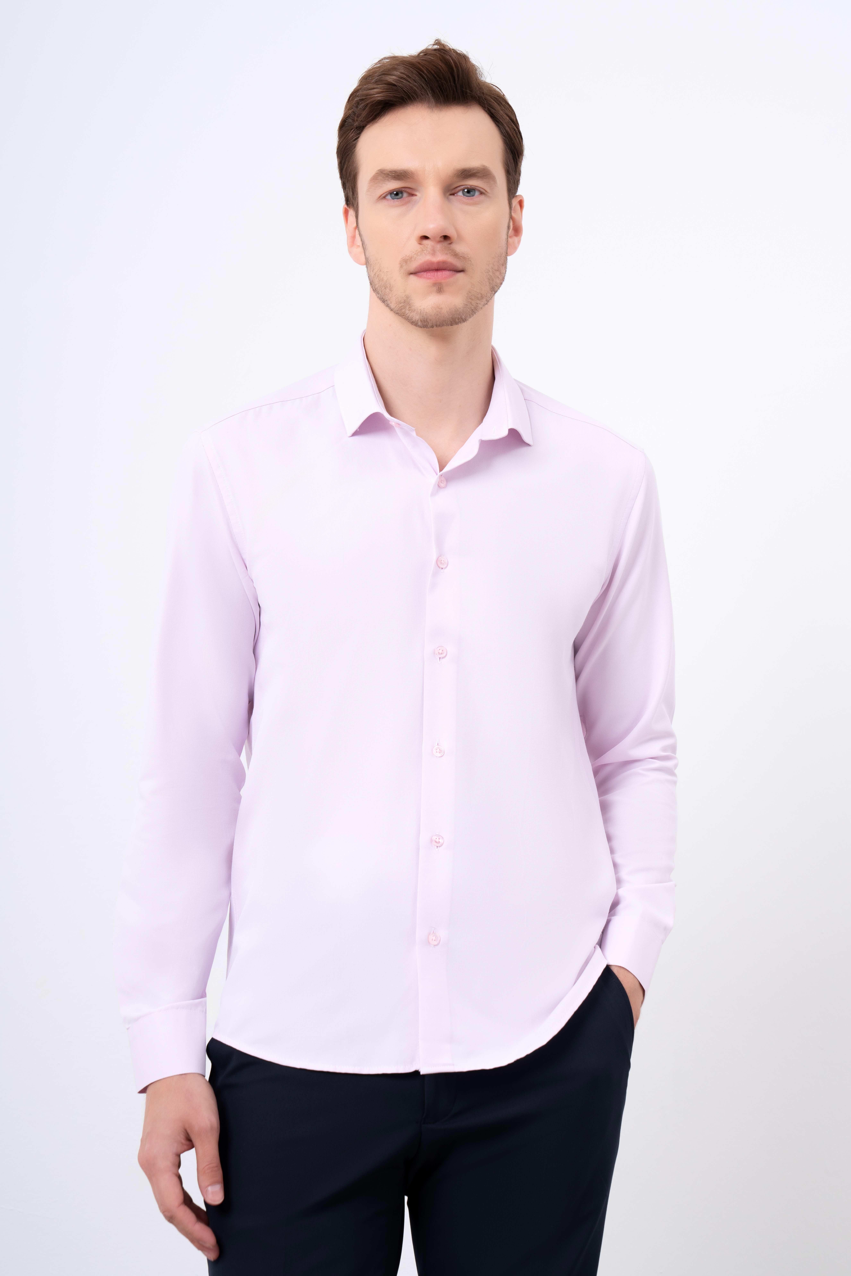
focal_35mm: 68
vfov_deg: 29.7
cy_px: 638
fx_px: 2410
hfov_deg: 20.0
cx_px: 426
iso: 200
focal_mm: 68
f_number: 7.1
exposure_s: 1/125
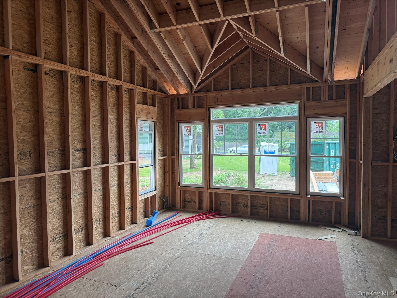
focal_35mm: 24
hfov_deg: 71.6
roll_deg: -0.6
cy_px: 149
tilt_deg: -1.1
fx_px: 275
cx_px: 198
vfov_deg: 56.8
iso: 100
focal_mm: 6.76
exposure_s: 1/121
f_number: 1.78
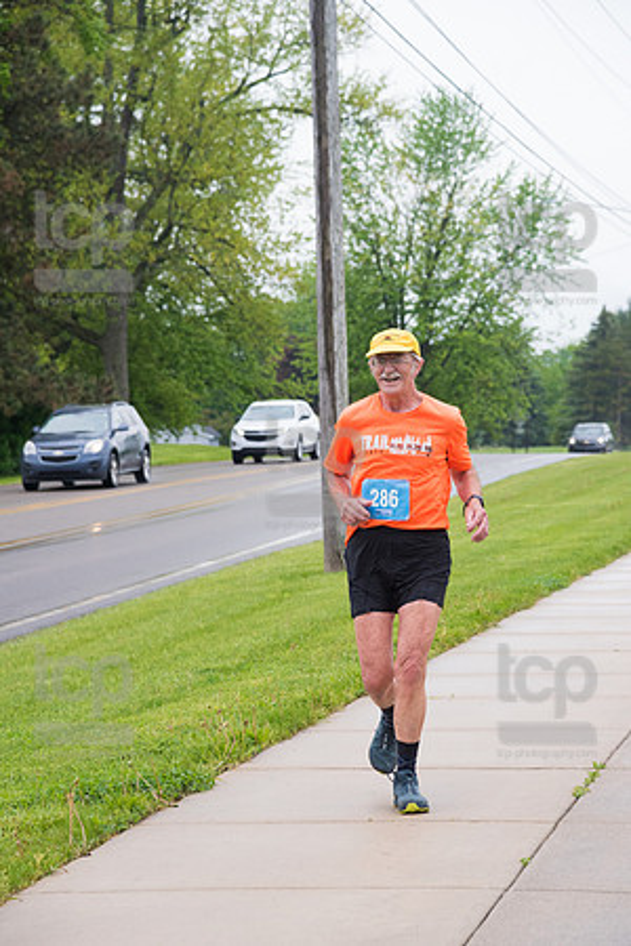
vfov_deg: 17.1
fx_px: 3155
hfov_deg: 11.4
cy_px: 473
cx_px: 316
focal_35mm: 120
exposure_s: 1/640
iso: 1000
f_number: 6.3
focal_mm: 120
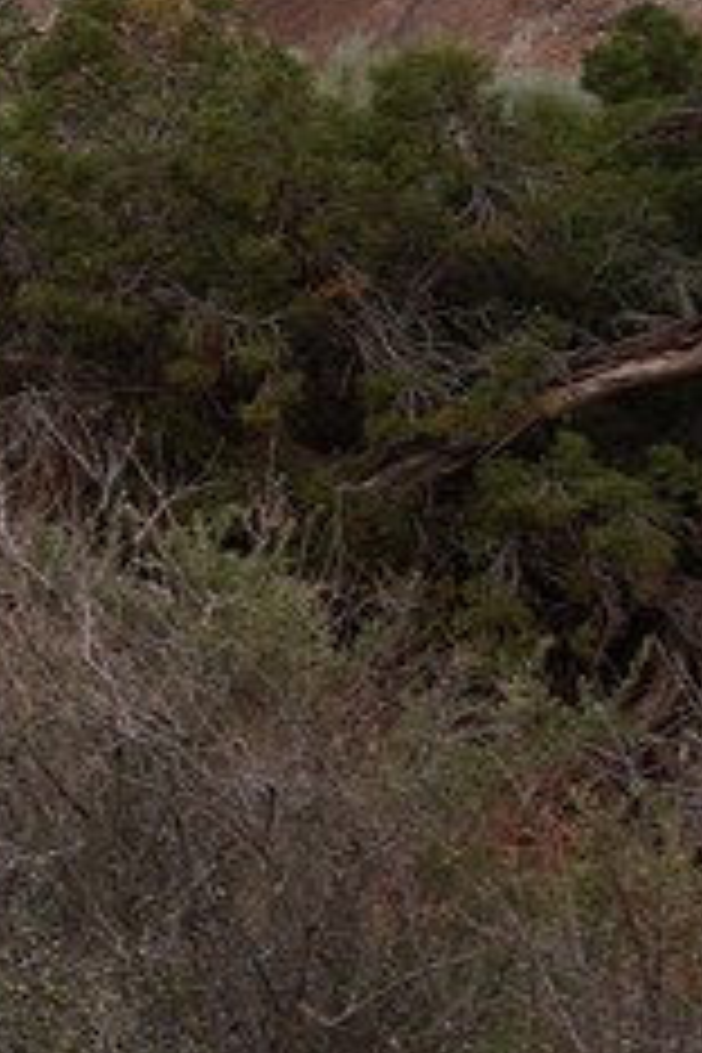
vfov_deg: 8.6
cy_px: 274
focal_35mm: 239
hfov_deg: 4.6
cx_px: -3056
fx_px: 6990
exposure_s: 1/100
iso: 200
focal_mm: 28
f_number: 7.1
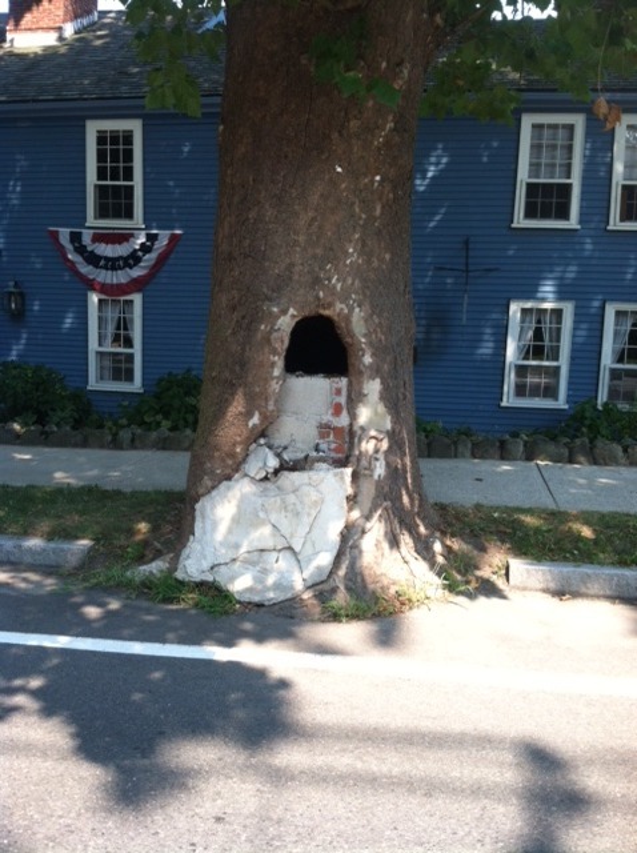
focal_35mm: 35
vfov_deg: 52.7
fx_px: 861
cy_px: 426
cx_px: 318
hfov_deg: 40.6
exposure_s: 1/217
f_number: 2.8
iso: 80
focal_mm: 3.85
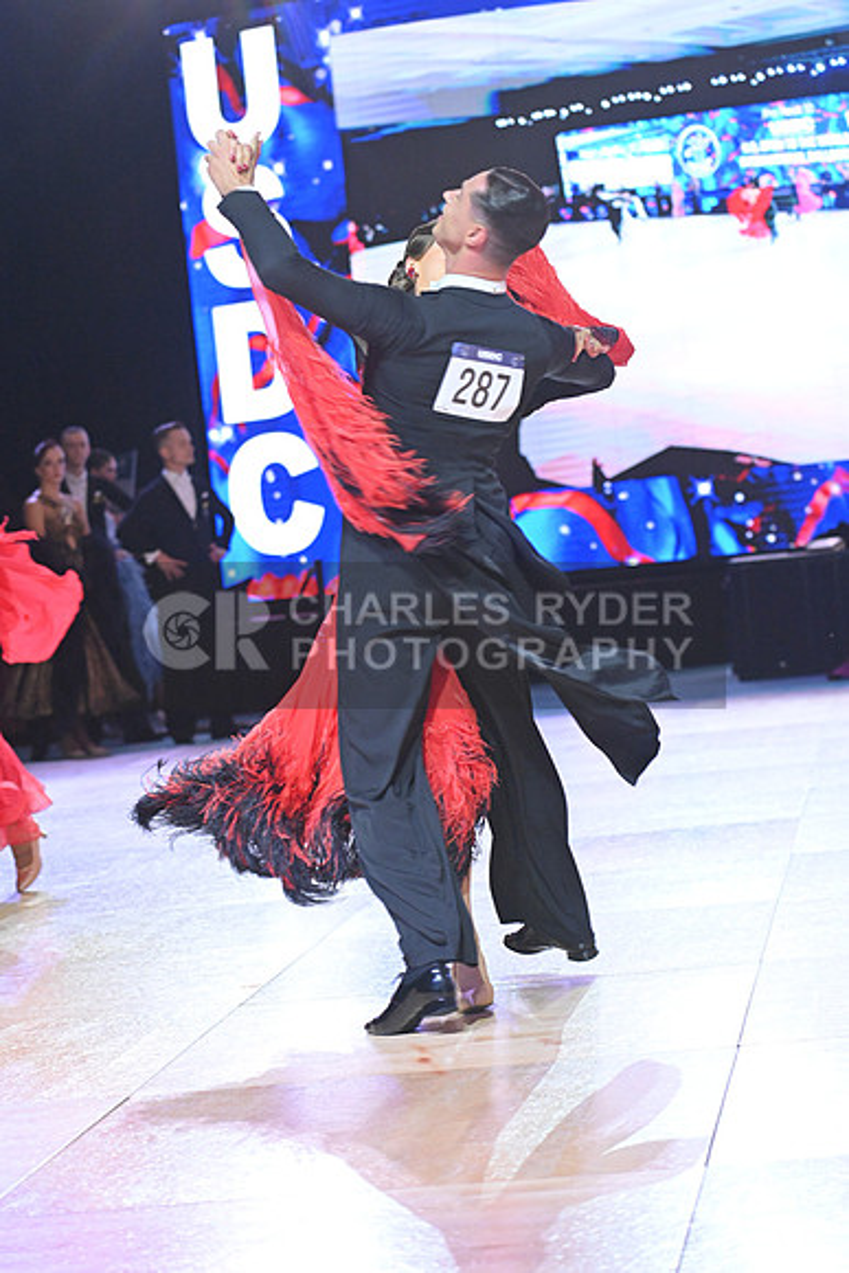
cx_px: 424
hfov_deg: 14.0
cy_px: 636
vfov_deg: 20.8
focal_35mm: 98
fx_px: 3464
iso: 4000
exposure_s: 1/400
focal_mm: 98
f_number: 4.5
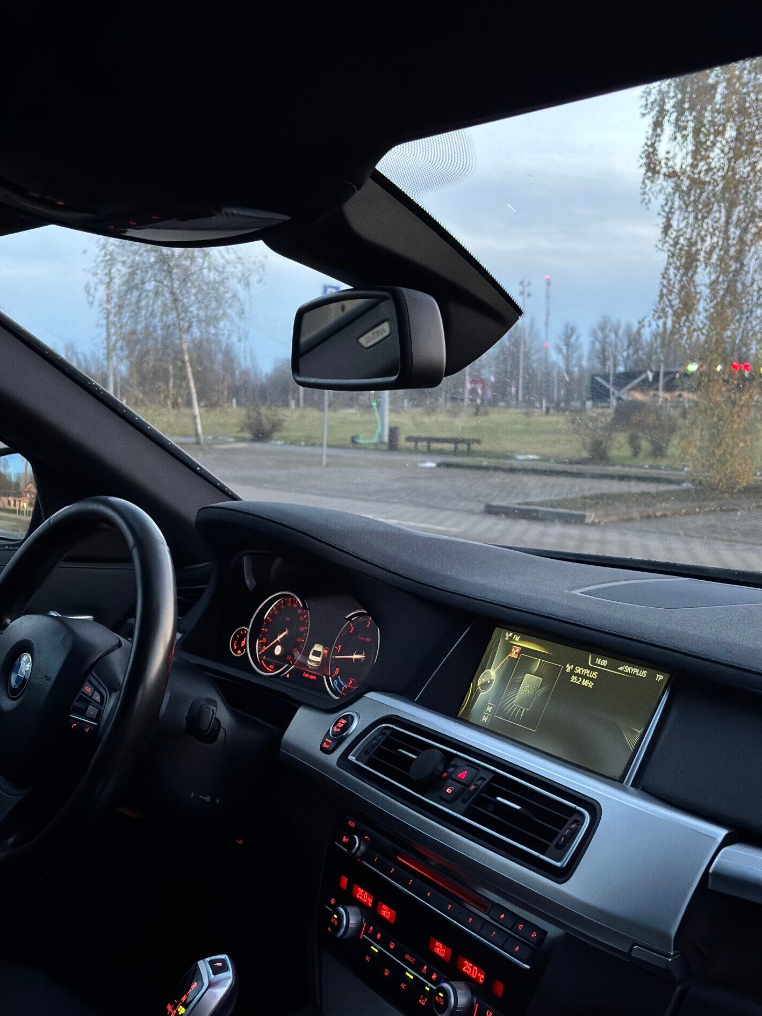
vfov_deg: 42.8
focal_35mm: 44
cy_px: 585
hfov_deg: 32.9
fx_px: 1292
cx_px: 381
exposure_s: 1/30
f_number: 1.6
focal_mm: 5.96
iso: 500
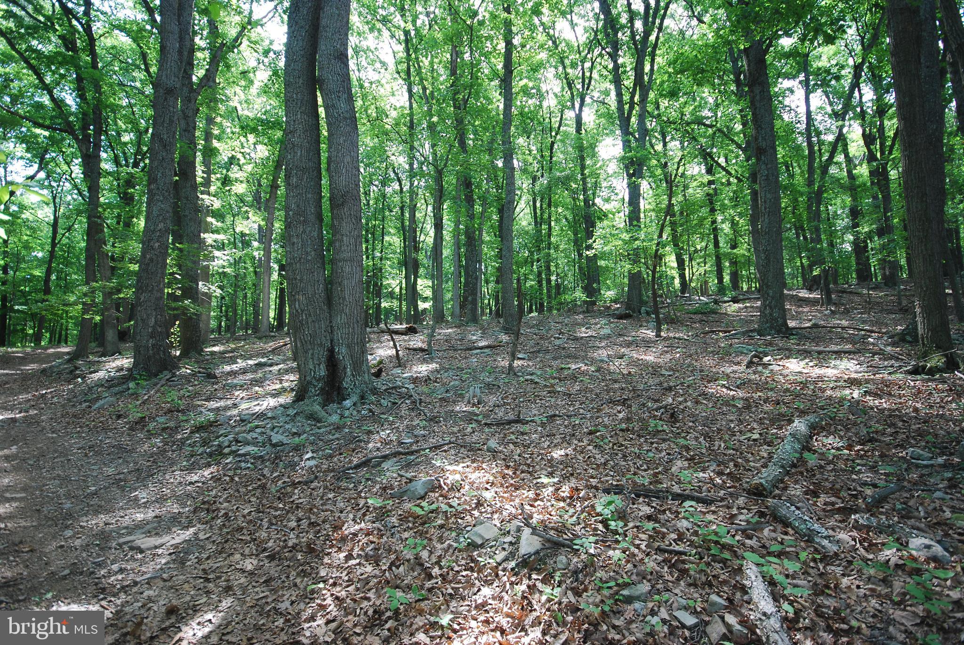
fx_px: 523
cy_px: 322
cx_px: 482
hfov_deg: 85.4
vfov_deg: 63.3
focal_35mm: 20
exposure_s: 1/60
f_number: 4.5
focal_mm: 13
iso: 280
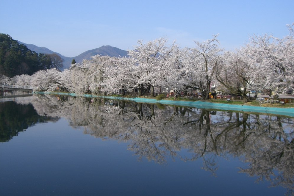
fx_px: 327
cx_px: 148
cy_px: 92
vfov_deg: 33.4
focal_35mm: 40
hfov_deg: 48.5
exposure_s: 1/400
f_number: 4.3
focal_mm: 6.2
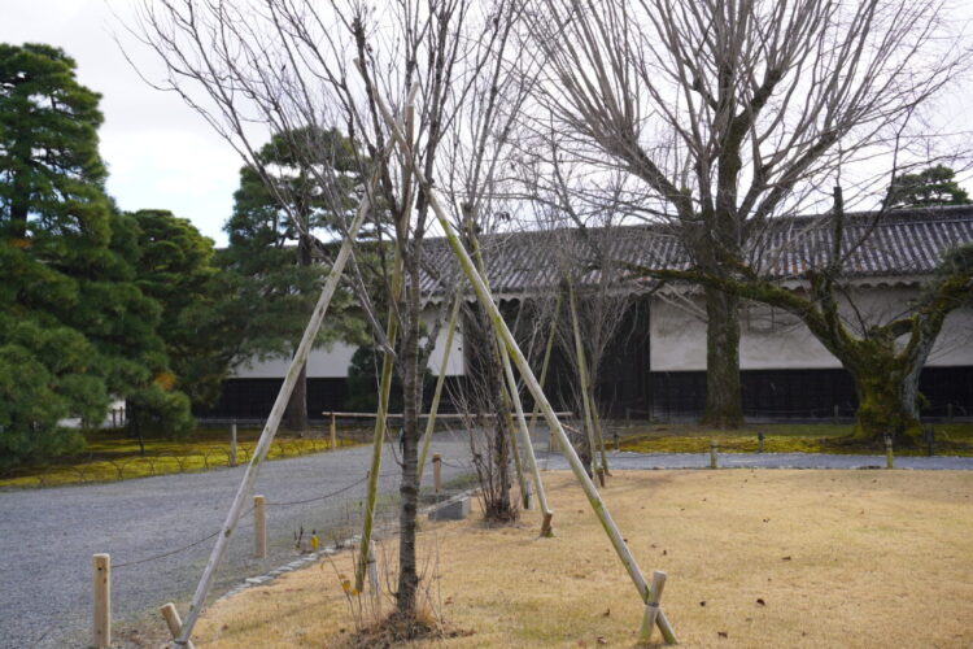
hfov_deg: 51.3
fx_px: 1013
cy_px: 324
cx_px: 486
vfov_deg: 35.5
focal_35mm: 38
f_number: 6.3
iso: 100
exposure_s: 1/100
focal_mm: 25
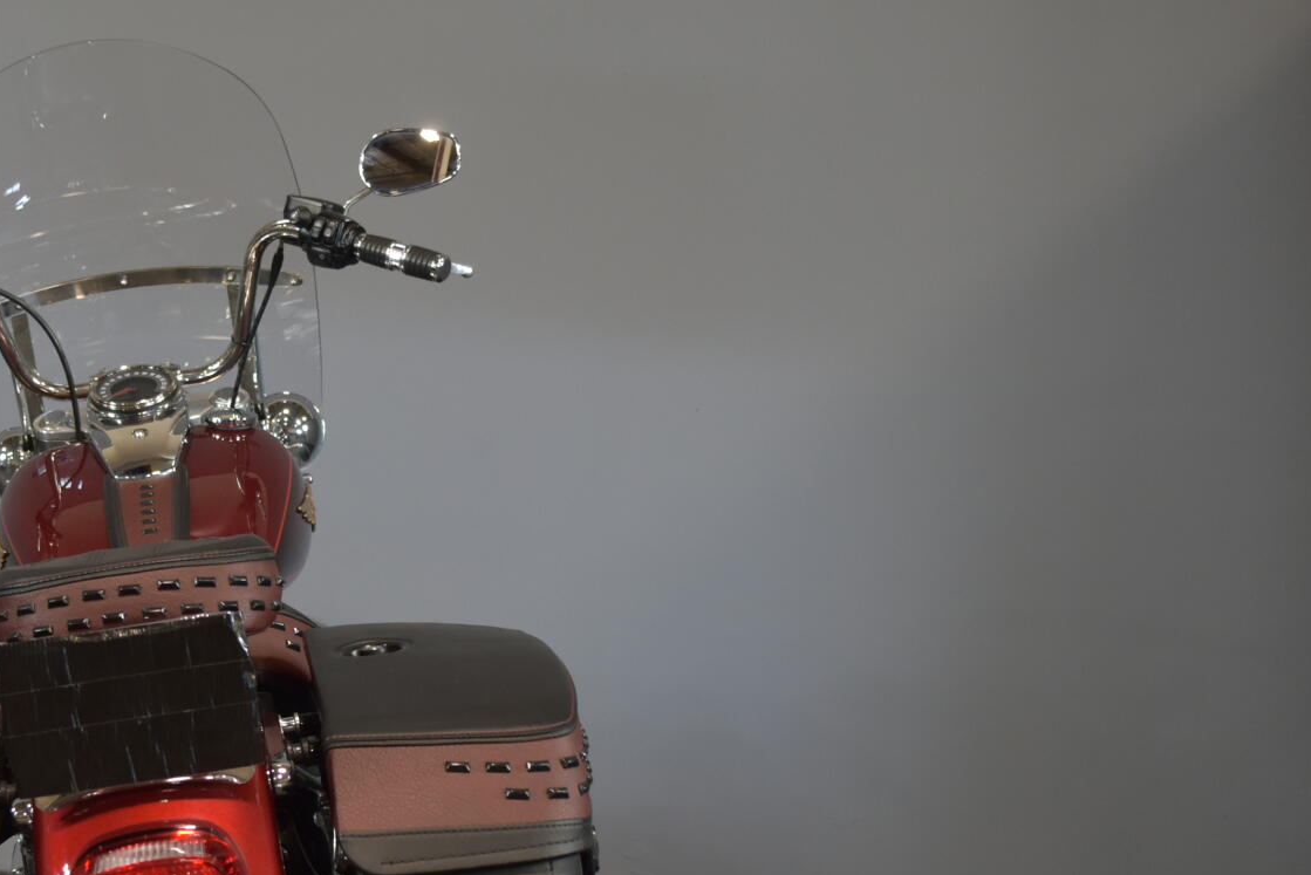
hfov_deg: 32.8
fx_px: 2149
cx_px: 227
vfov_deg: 22.9
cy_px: 557
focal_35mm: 59
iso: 560
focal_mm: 22
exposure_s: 1/30
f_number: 4
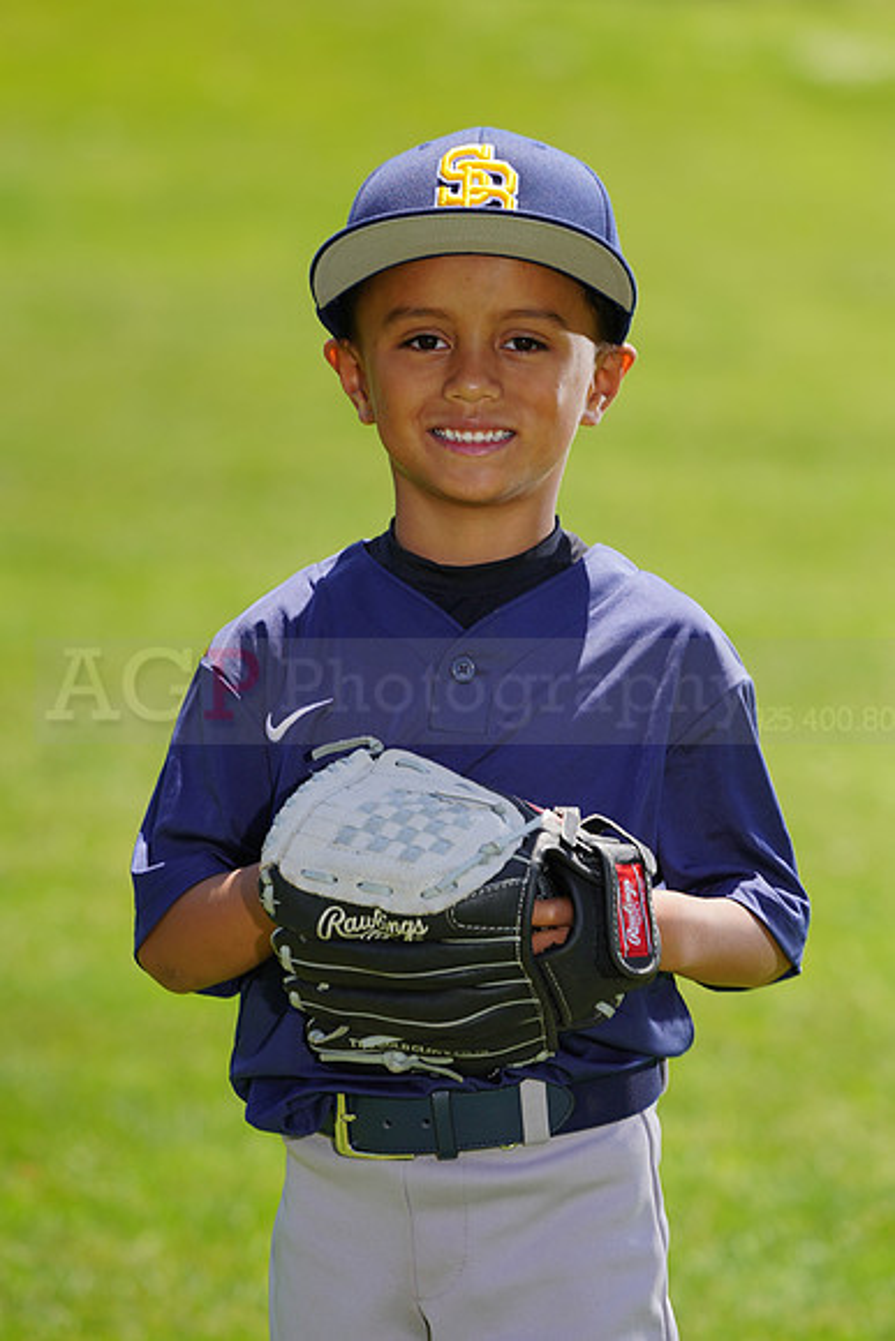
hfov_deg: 5.1
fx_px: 9987
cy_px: 670
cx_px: 448
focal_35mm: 268
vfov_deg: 7.7
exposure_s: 1/250
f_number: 7.1
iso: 100
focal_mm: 268
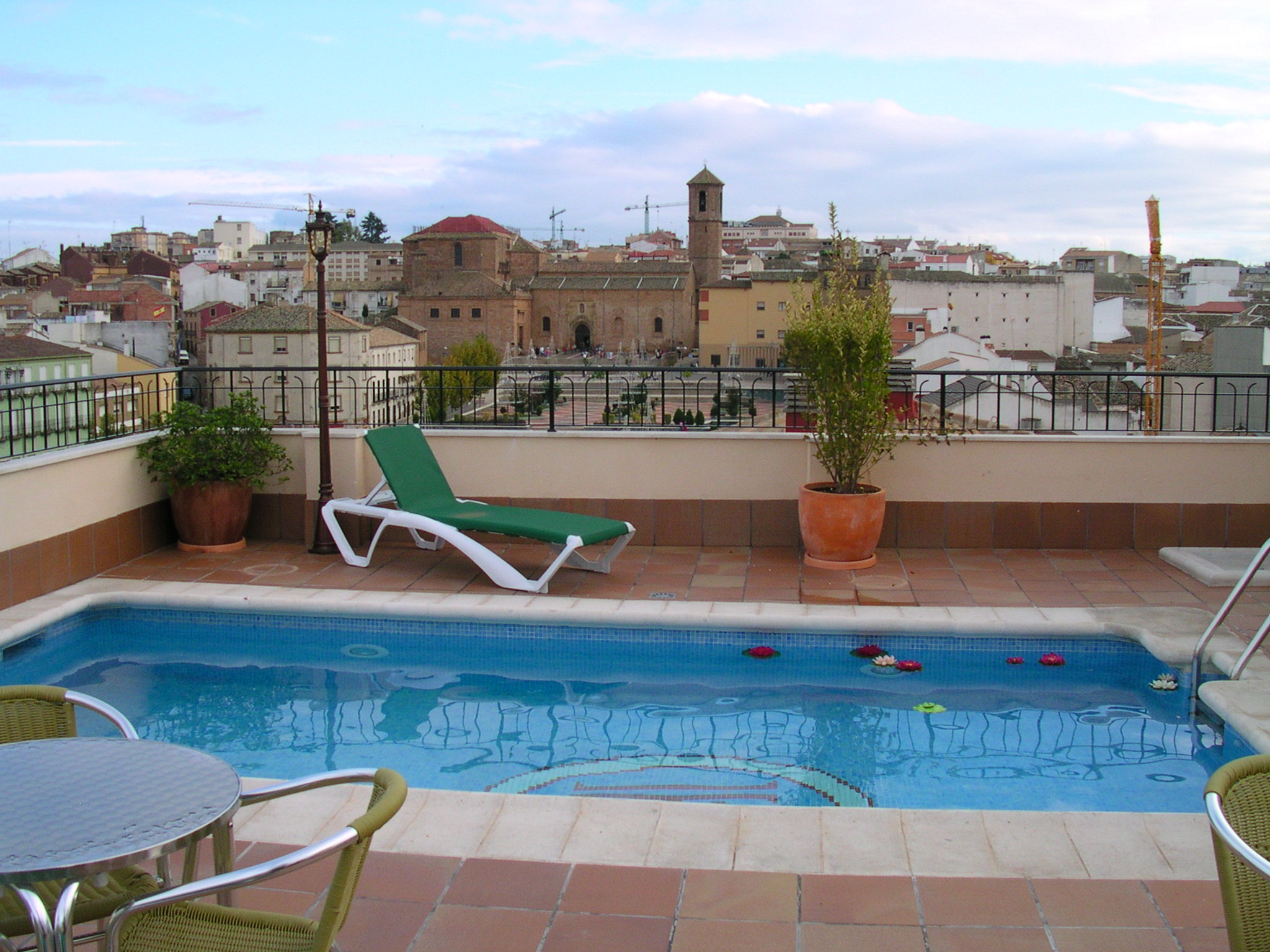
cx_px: 635
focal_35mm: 37
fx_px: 1357
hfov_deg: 50.1
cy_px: 476
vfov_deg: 38.7
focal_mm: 5.6
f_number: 4.5
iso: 100
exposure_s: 1/159
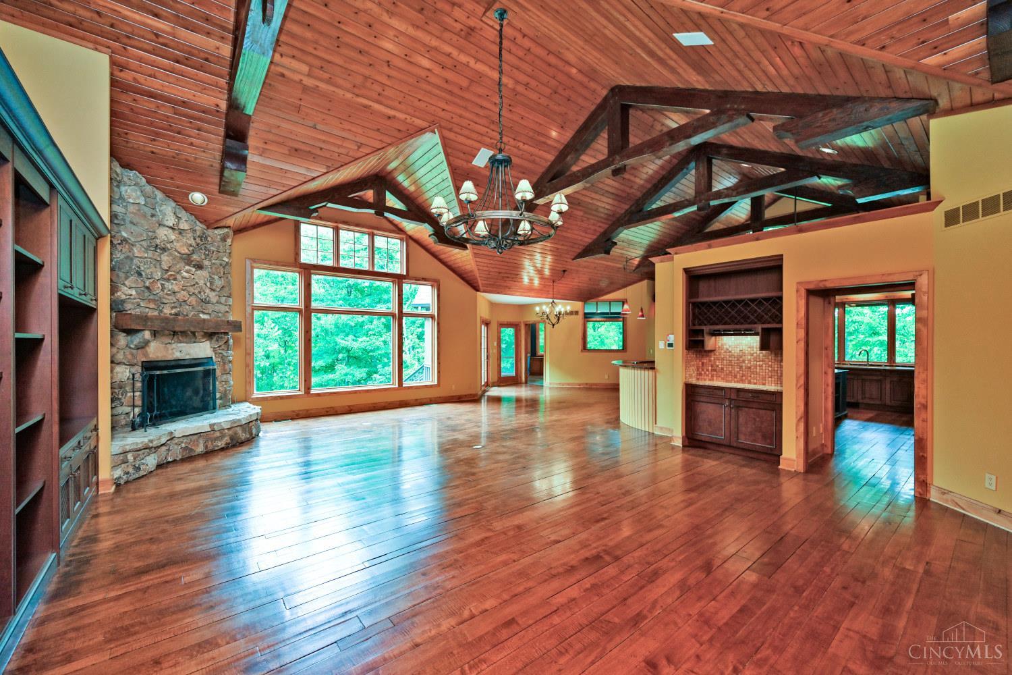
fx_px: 394
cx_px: 506
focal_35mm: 14
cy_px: 338
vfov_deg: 81.2
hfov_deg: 104.3
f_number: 4
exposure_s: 1/60
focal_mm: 14
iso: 400
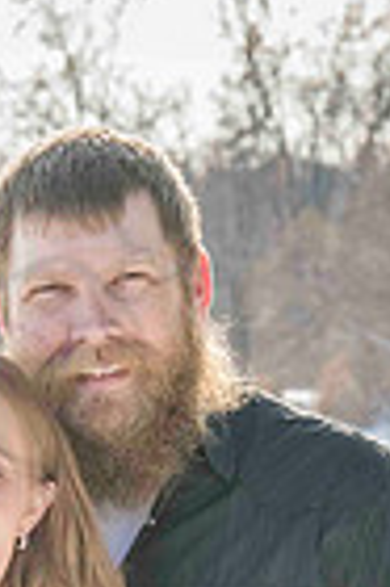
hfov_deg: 6.2
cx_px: 67
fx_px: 3567
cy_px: 746
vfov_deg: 9.3
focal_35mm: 219
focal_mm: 68
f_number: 9
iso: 800
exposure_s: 1/1000
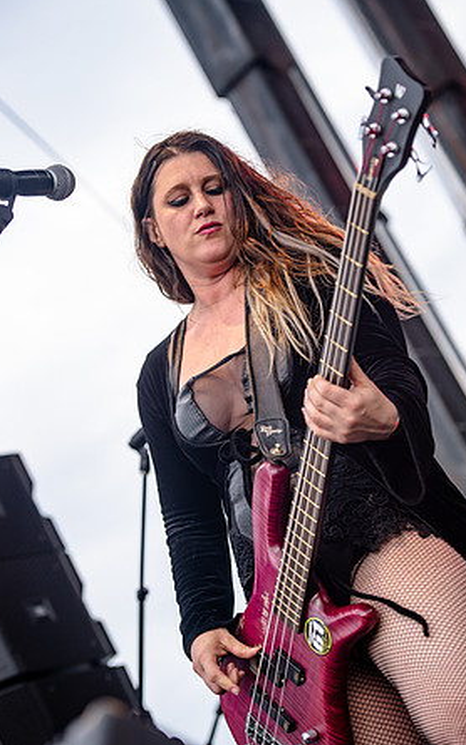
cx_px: 224
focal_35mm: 108
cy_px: 370
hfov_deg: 12.1
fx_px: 2195
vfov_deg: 19.3
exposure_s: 1/640
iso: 200
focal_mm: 105
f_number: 4
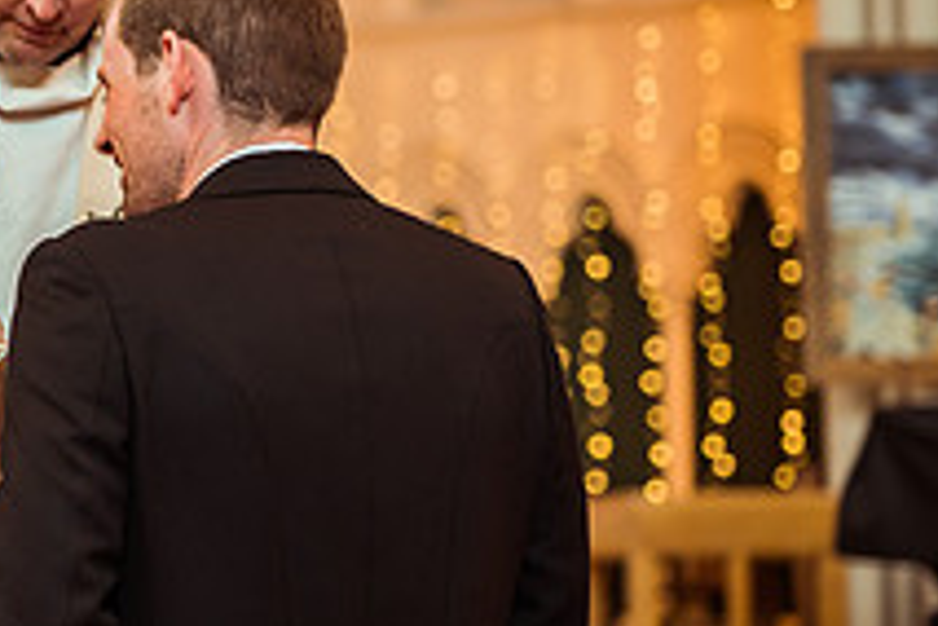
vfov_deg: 10.1
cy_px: 234
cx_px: -75
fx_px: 3543
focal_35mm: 136
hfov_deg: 14.7
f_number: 2.2
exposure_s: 1/160
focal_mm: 50
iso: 500
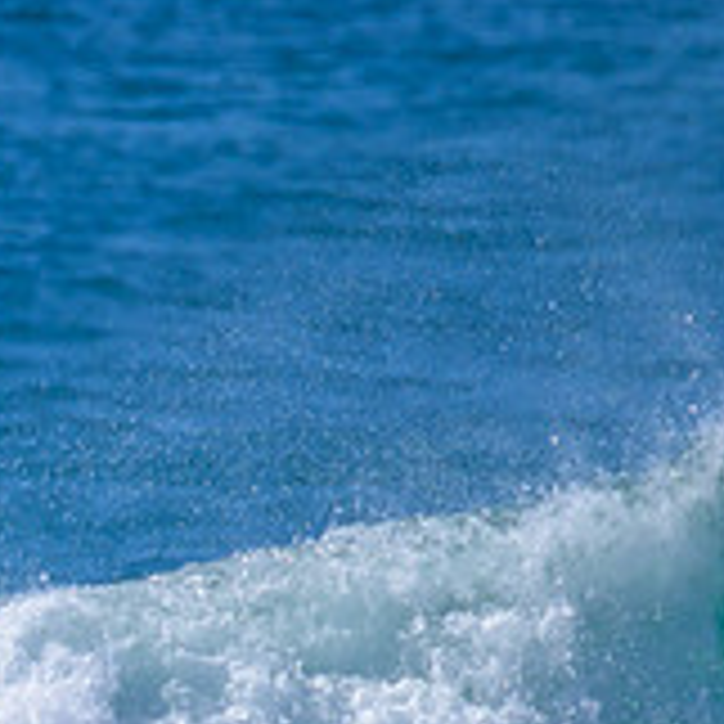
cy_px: 852
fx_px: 58092
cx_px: -274
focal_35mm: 2455
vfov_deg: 0.7
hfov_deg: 0.7
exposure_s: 1/2000
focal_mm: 800
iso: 900
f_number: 11
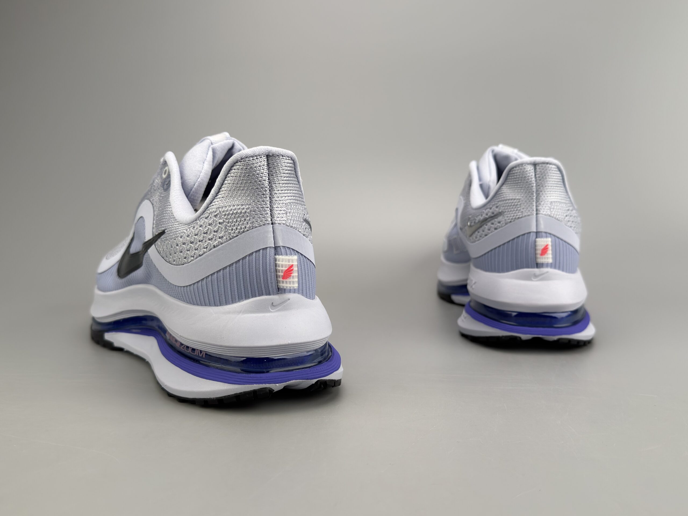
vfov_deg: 40.7
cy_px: 258
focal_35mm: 35
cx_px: 344
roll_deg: +0.5
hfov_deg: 52.6
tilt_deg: -6.3
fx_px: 696
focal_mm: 6.76
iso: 100
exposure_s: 1/668
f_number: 1.78
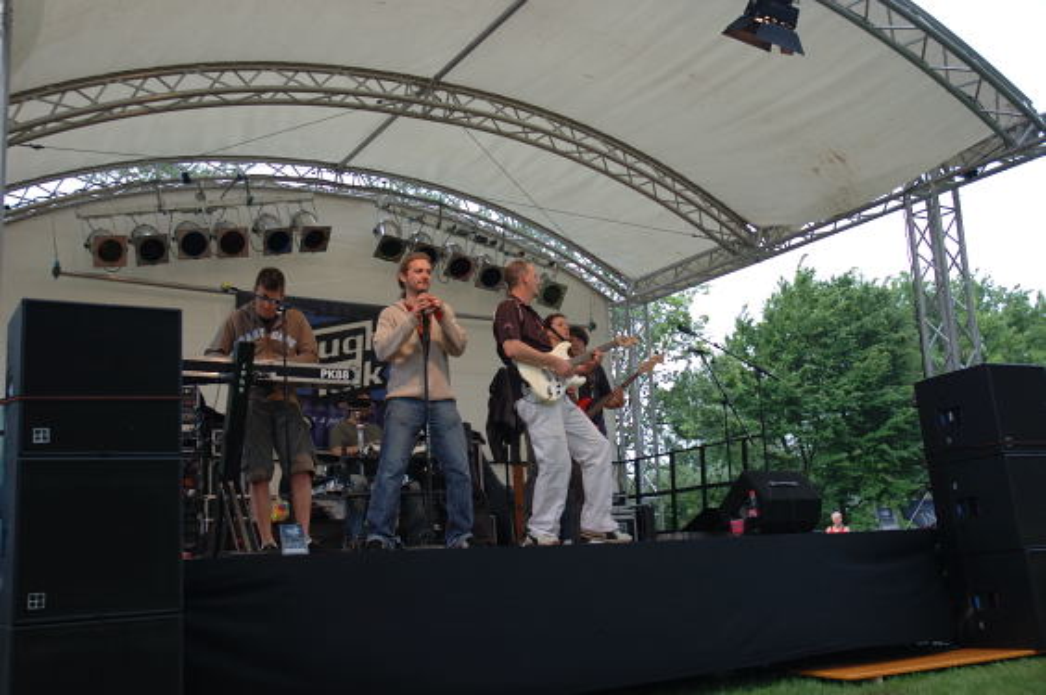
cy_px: 348
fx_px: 1089
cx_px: 523
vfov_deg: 35.4
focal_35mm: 38
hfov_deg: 51.3
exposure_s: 1/60
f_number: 4
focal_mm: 25
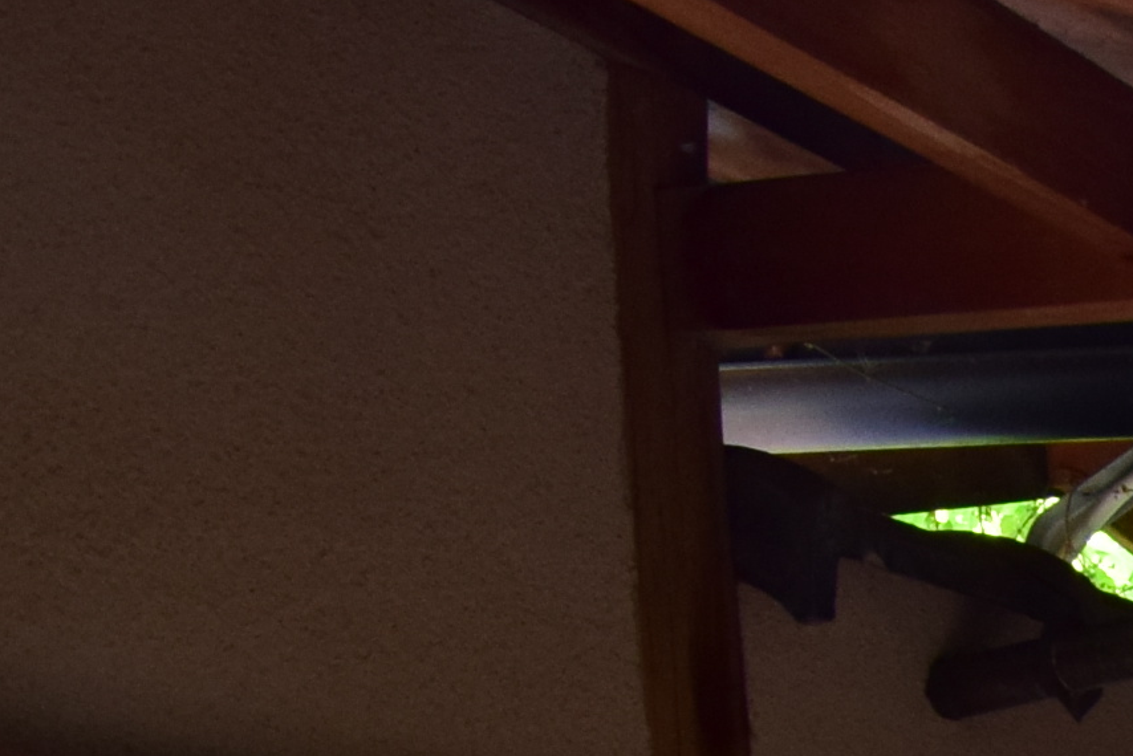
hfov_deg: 19.0
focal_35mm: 79
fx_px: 2487
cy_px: 1615
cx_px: 2087
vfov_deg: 13.9
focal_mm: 10
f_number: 6.7
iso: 400
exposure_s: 1/90
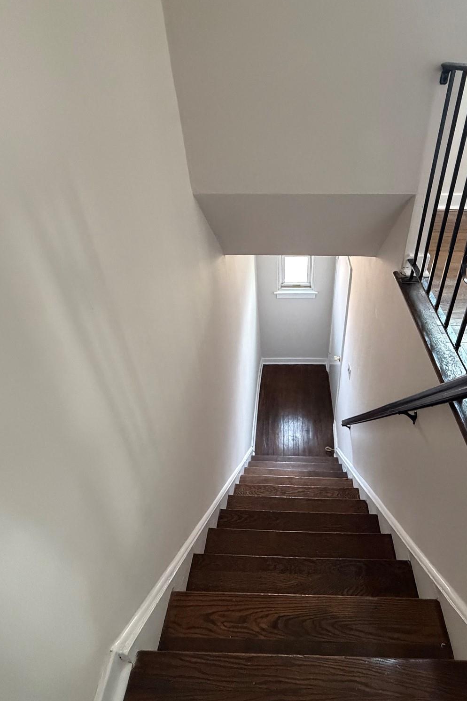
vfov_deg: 84.0
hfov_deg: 61.2
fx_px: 389
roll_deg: +0.9
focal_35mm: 20
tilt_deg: -36.9
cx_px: 289
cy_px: 340
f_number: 2.2
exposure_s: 1/60
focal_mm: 2.22
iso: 800
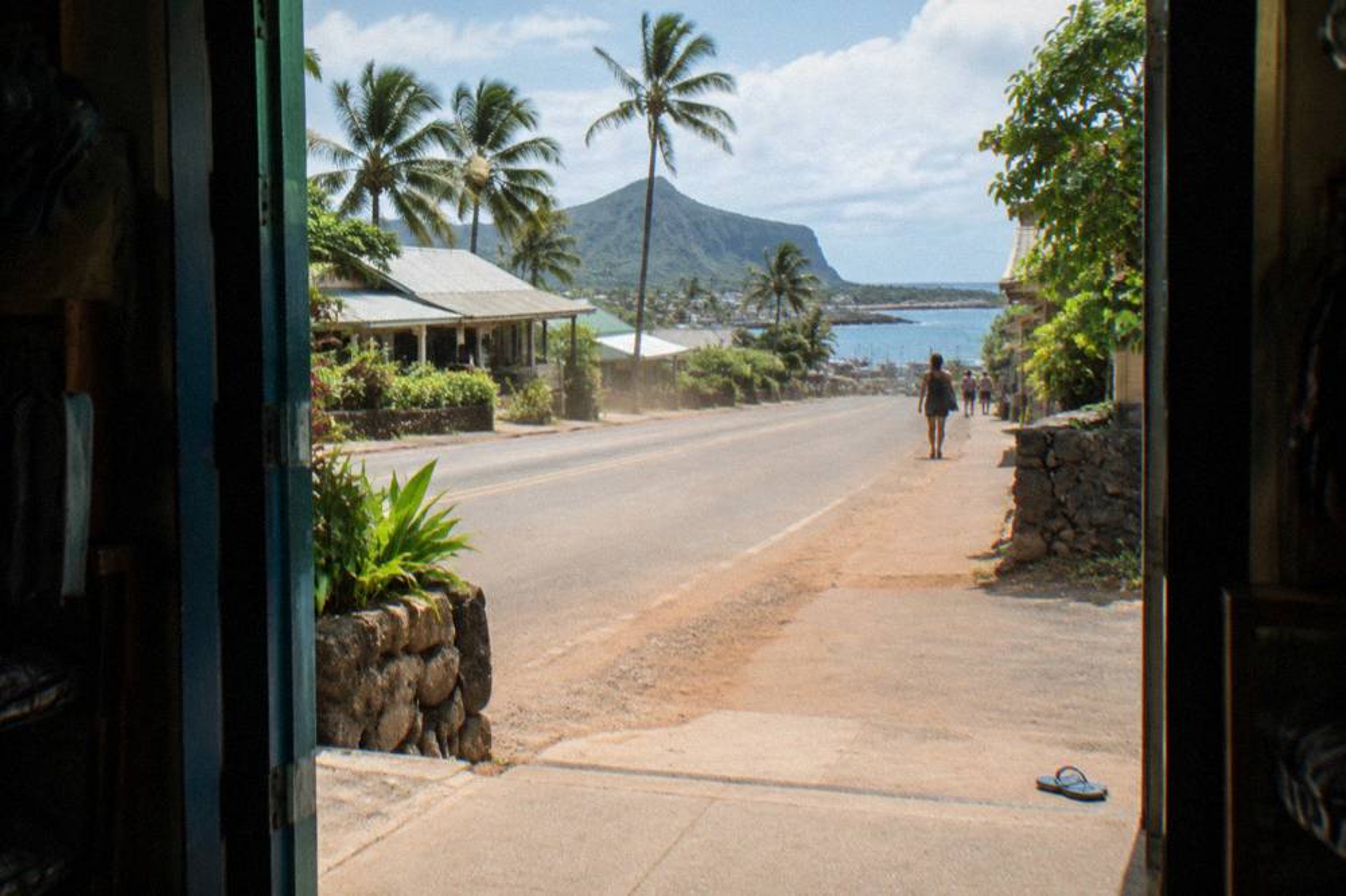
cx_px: 673
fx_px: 1495
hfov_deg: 48.5
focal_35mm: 40
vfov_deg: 33.4
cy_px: 448
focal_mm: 40
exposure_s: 1/800
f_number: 5.6
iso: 320
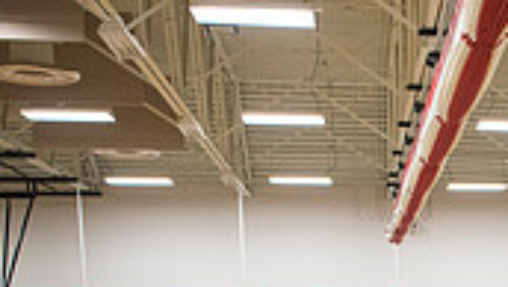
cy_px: 543
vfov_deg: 12.7
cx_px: 673
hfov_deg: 22.2
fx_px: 1146
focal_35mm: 85
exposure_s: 1/500
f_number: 3.2
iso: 2000
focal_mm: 24
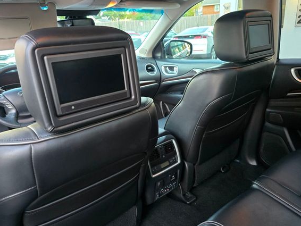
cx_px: 144
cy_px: 110
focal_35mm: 26
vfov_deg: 53.1
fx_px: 226
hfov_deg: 67.2
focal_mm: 6.3
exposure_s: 1/60
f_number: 1.7
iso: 1000
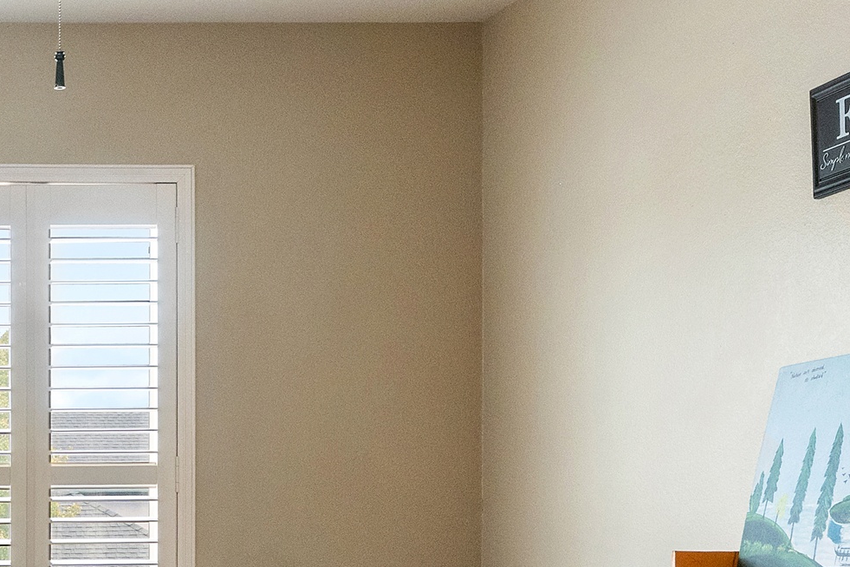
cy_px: 620
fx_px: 1842
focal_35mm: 78
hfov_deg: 21.7
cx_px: -430
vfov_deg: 16.9
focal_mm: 17
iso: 400
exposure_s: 1/25
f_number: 9
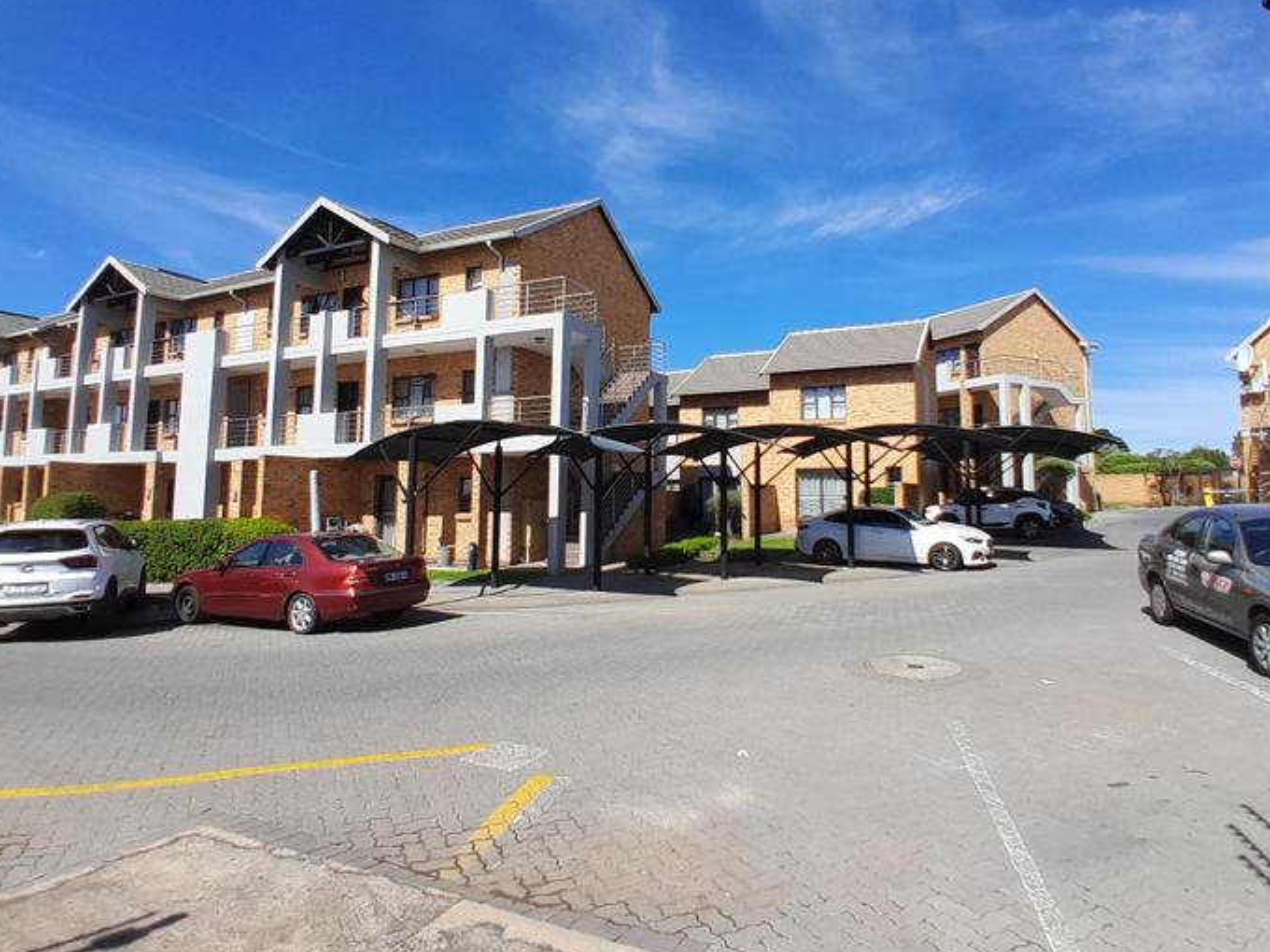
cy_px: 416
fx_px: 734
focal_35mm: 20
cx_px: 644
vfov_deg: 65.7
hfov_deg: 81.7
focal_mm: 1.46
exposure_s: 1/1292
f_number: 2.2
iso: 40
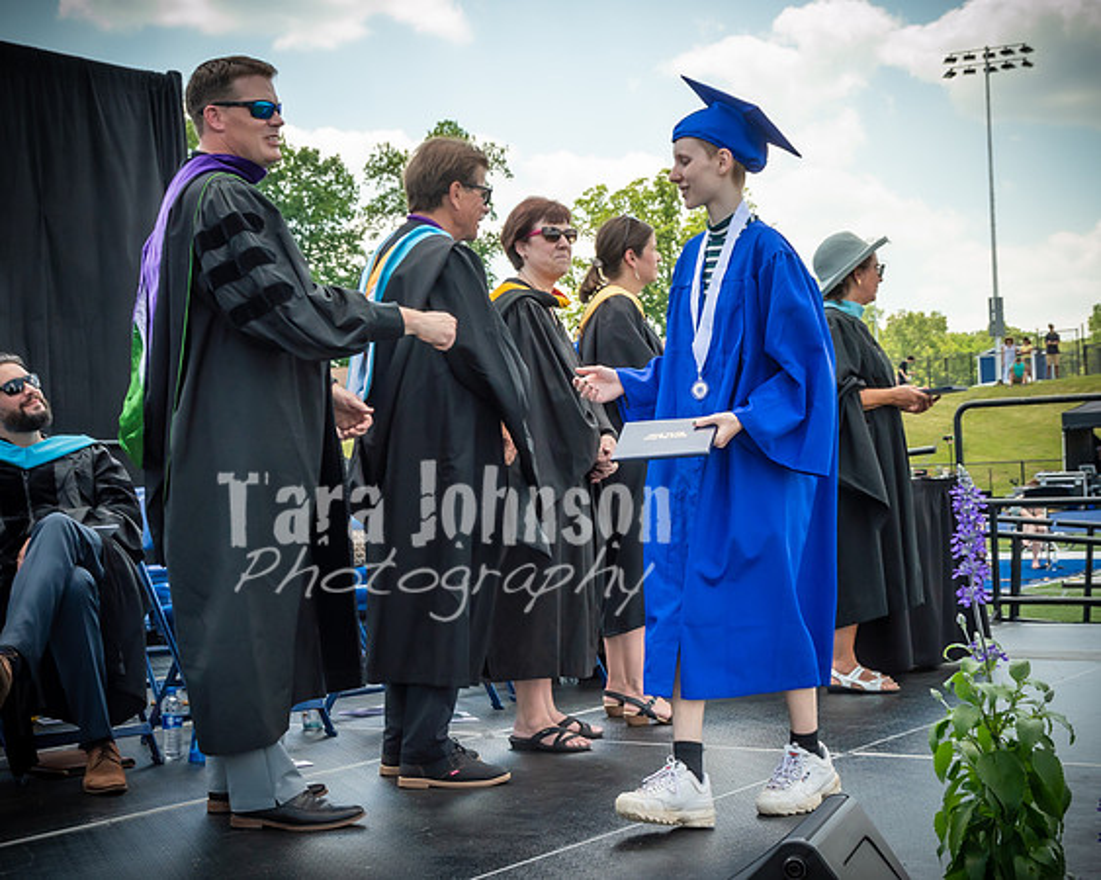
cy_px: 468
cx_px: 558
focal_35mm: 60
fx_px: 1957
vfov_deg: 25.3
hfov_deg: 31.4
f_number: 7.1
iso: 200
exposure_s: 1/320
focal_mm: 26
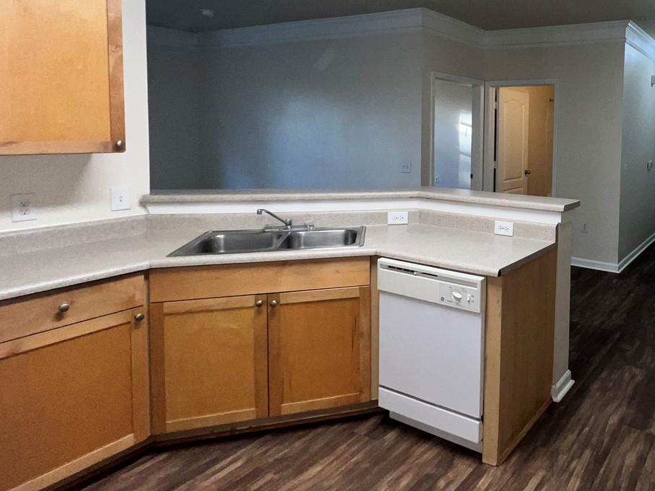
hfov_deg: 65.6
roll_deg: -1.5
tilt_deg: -4.1
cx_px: 544
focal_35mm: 23
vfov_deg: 57.3
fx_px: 435
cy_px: 156
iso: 64
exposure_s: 1/71
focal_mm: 1.57
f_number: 1.8
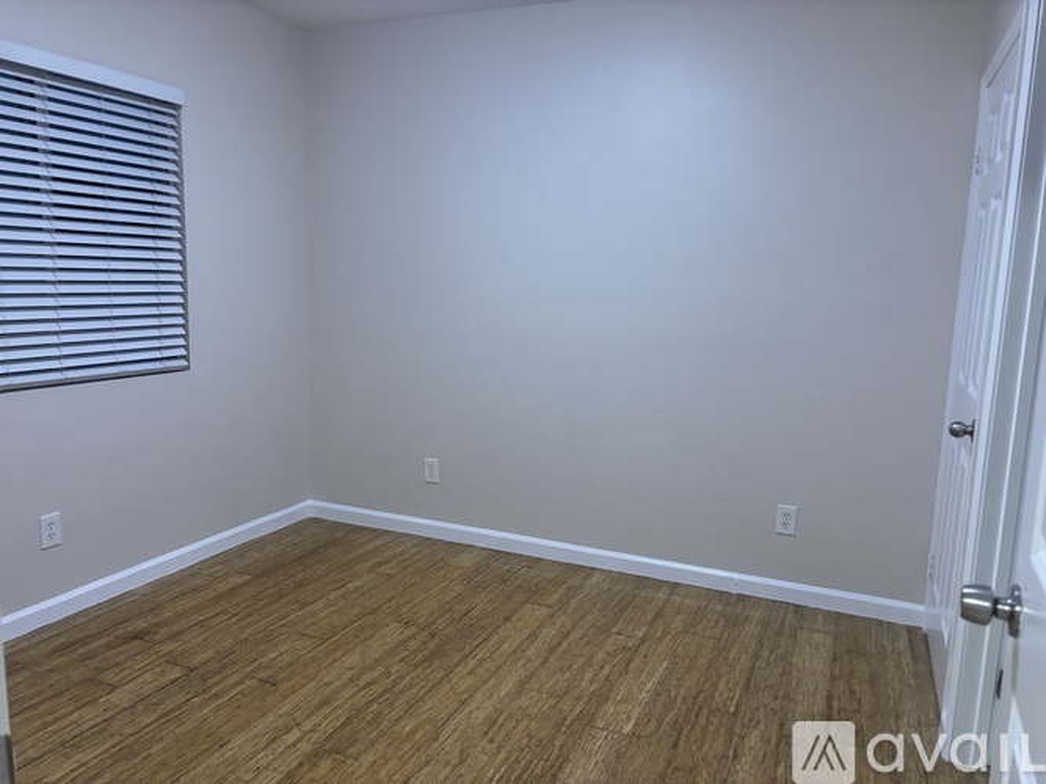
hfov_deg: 67.3
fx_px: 786
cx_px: 523
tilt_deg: -8.0
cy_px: 392
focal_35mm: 26
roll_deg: -1.8
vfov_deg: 53.0
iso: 320
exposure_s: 1/60
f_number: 1.6
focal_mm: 5.96
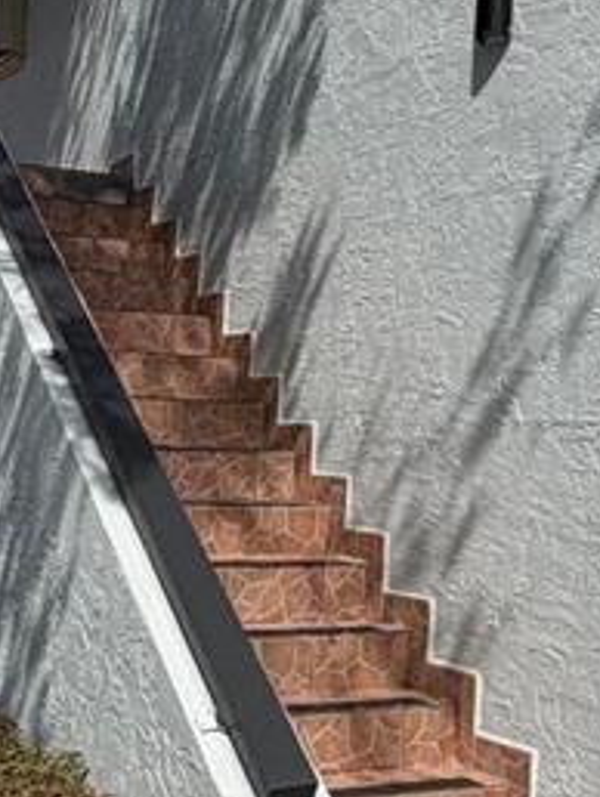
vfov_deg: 29.8
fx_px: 1500
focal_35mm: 65
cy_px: 352
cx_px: 346
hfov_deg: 22.6
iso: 25
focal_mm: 2.22
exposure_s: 1/2237
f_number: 2.2
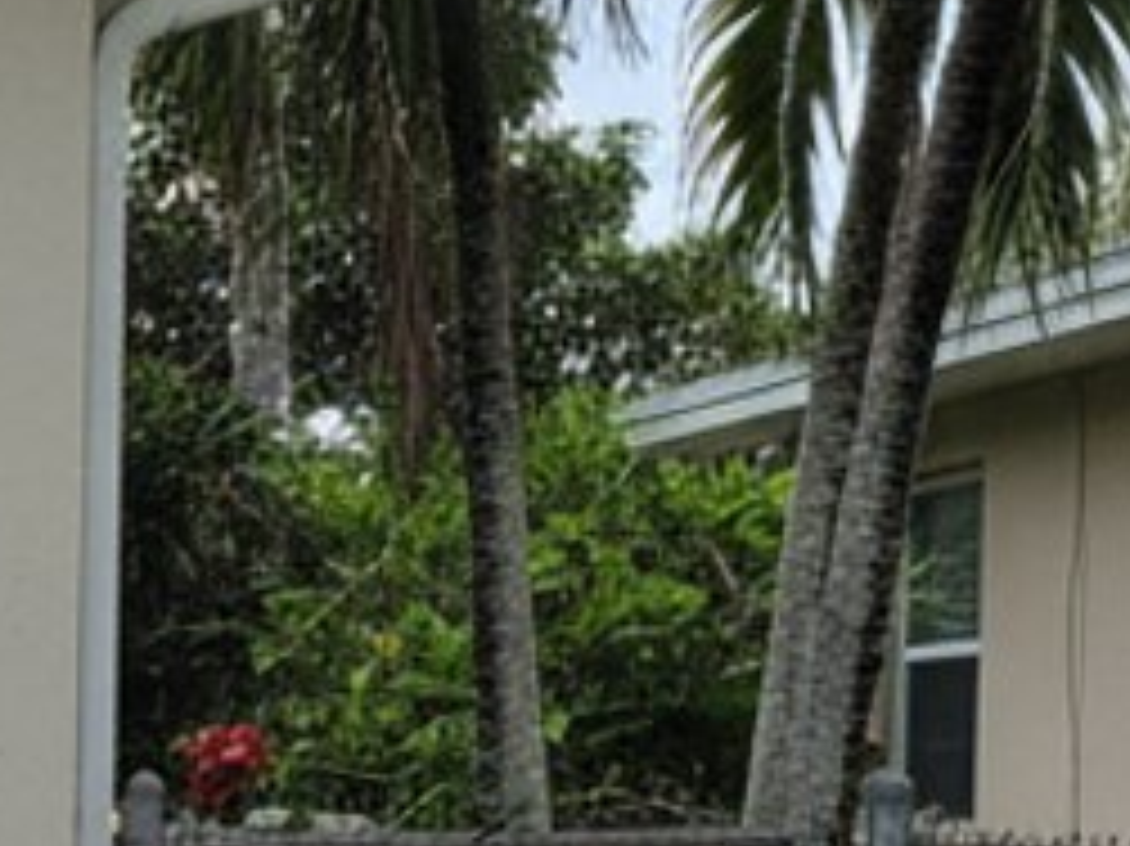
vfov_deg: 12.9
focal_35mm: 110
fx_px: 3589
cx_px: -680
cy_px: 1161
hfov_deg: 16.0
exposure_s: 1/1033
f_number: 1.8
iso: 1401
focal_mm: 6.4
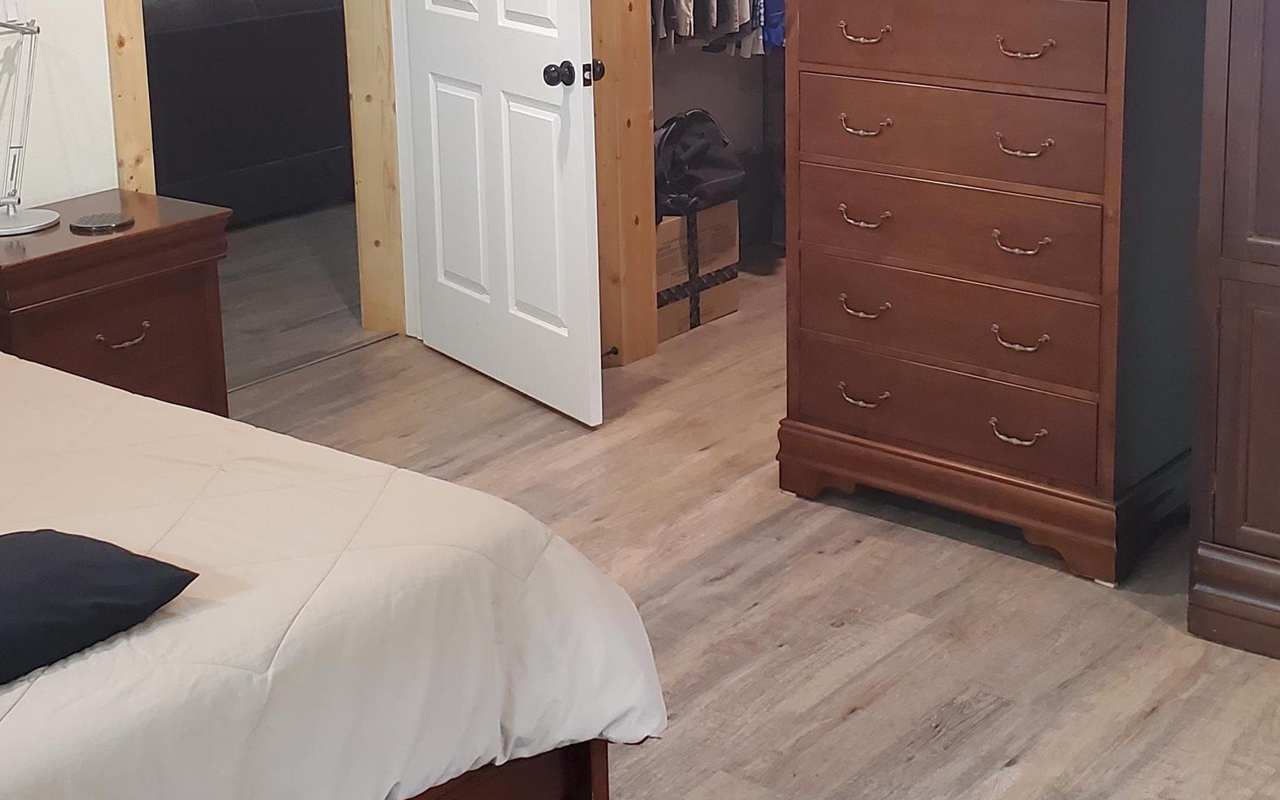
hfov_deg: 38.1
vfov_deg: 23.9
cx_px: 739
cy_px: 121
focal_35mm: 53
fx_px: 1849
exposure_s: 1/40
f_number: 2.4
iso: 320
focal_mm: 4.3
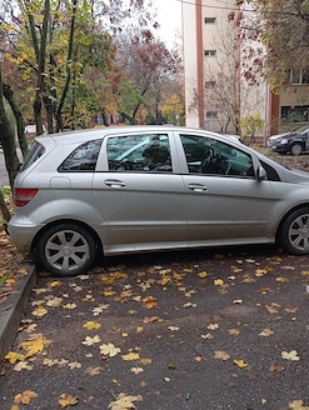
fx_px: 404
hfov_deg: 41.8
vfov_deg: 53.9
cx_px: 170
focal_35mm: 34
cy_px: 218
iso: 411
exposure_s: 1/100
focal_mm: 4.22
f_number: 1.8
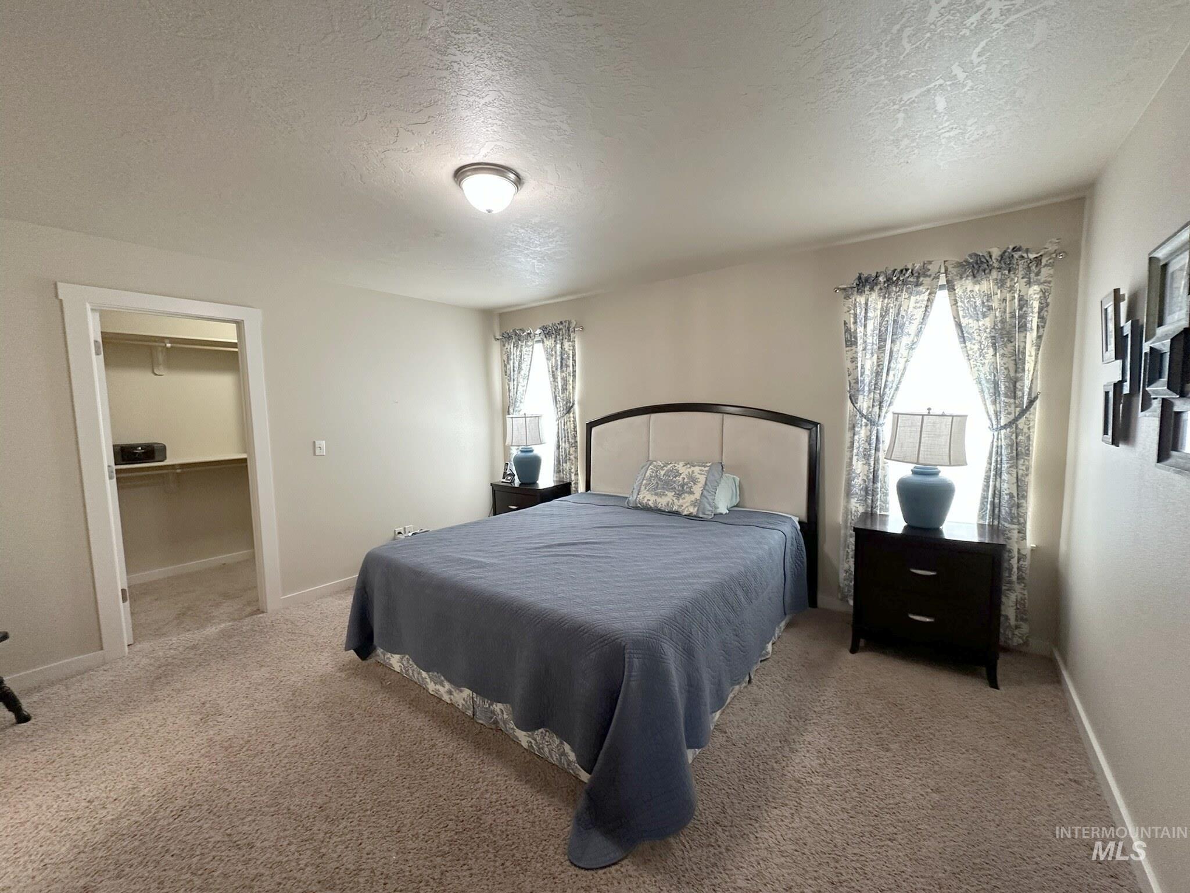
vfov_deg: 85.7
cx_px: 595
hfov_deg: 102.1
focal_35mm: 14
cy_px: 446
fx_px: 481
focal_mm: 2.22
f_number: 2.2
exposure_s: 1/60
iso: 320
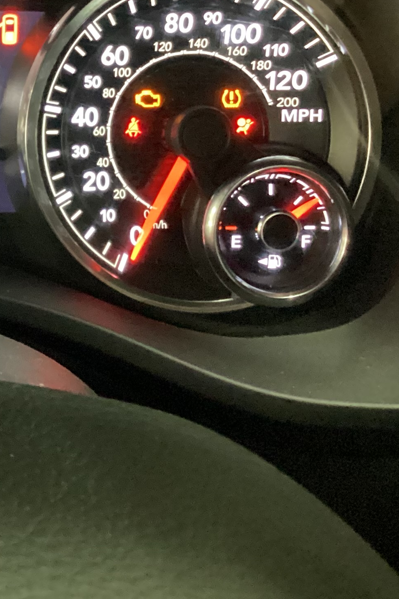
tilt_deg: -28.4
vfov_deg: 27.6
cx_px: -181
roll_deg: -2.9
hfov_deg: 17.2
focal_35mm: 72
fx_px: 1197
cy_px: 137
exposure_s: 1/20
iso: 640
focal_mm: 3.3
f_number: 2.4
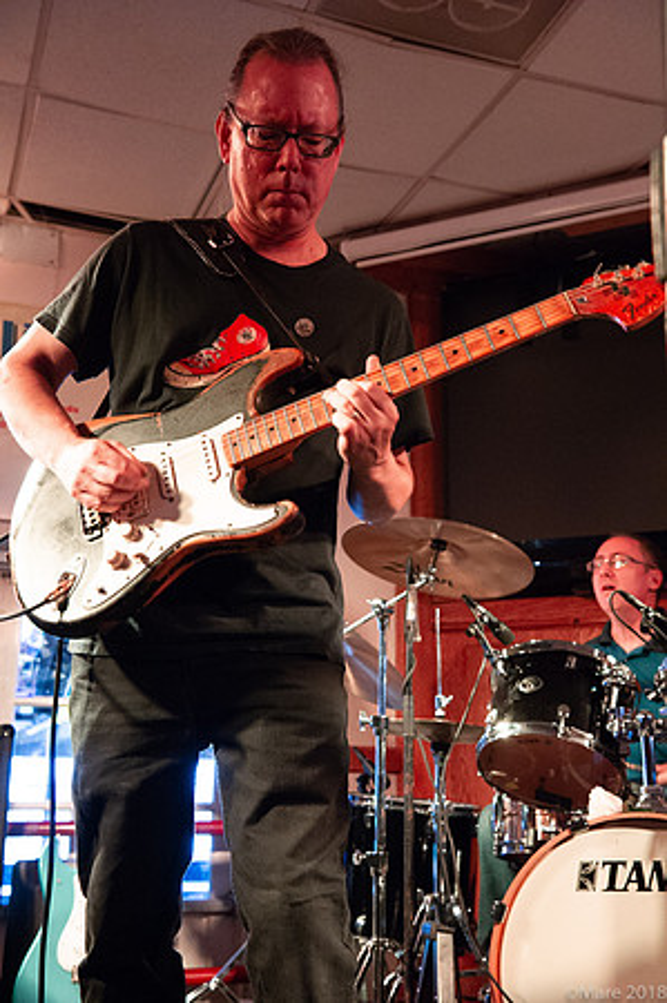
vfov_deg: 44.5
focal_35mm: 44
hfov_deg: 30.4
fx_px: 1226
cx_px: 334
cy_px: 502
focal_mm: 44
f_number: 6.3
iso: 6400
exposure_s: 1/50
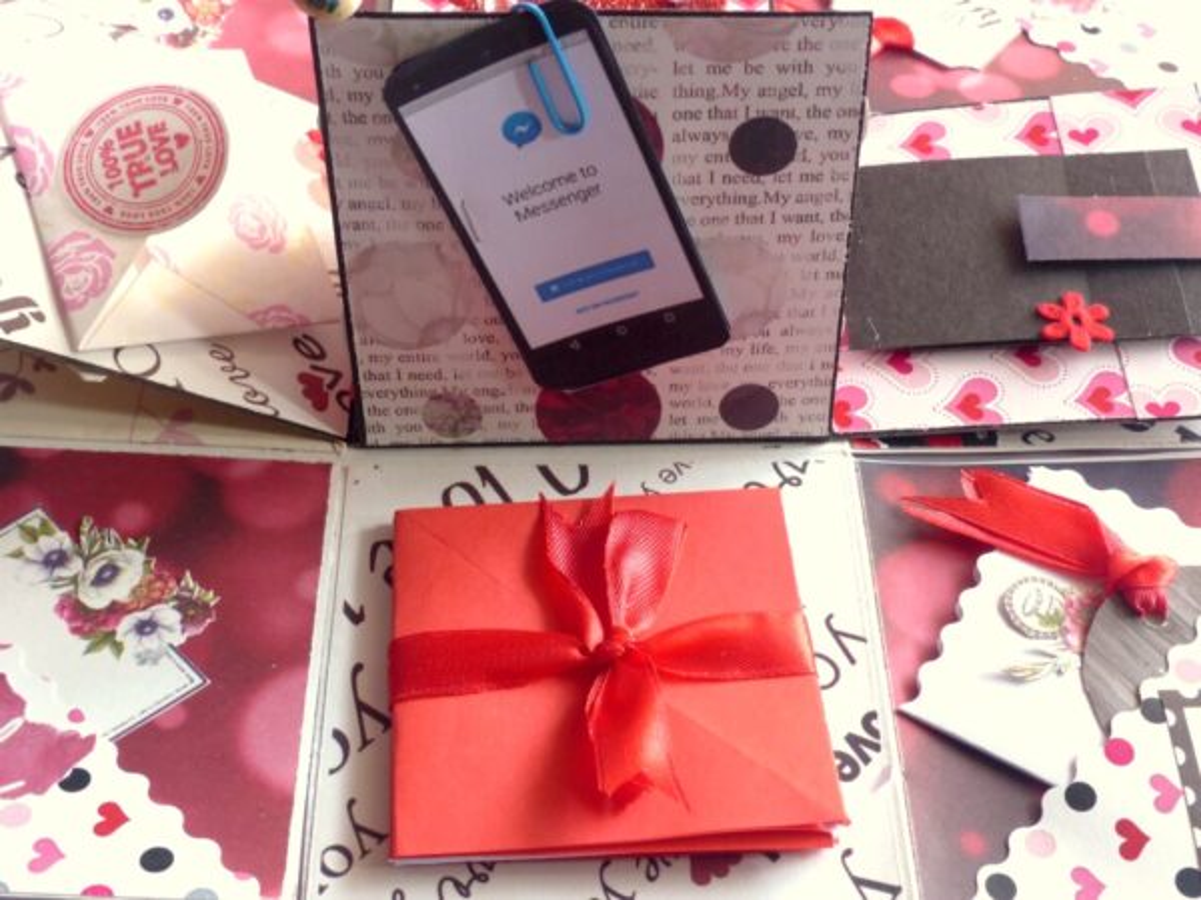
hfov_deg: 40.4
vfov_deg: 30.9
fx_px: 1631
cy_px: 450
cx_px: 600
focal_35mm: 47
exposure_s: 1/30
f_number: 4.5
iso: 200
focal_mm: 8.4
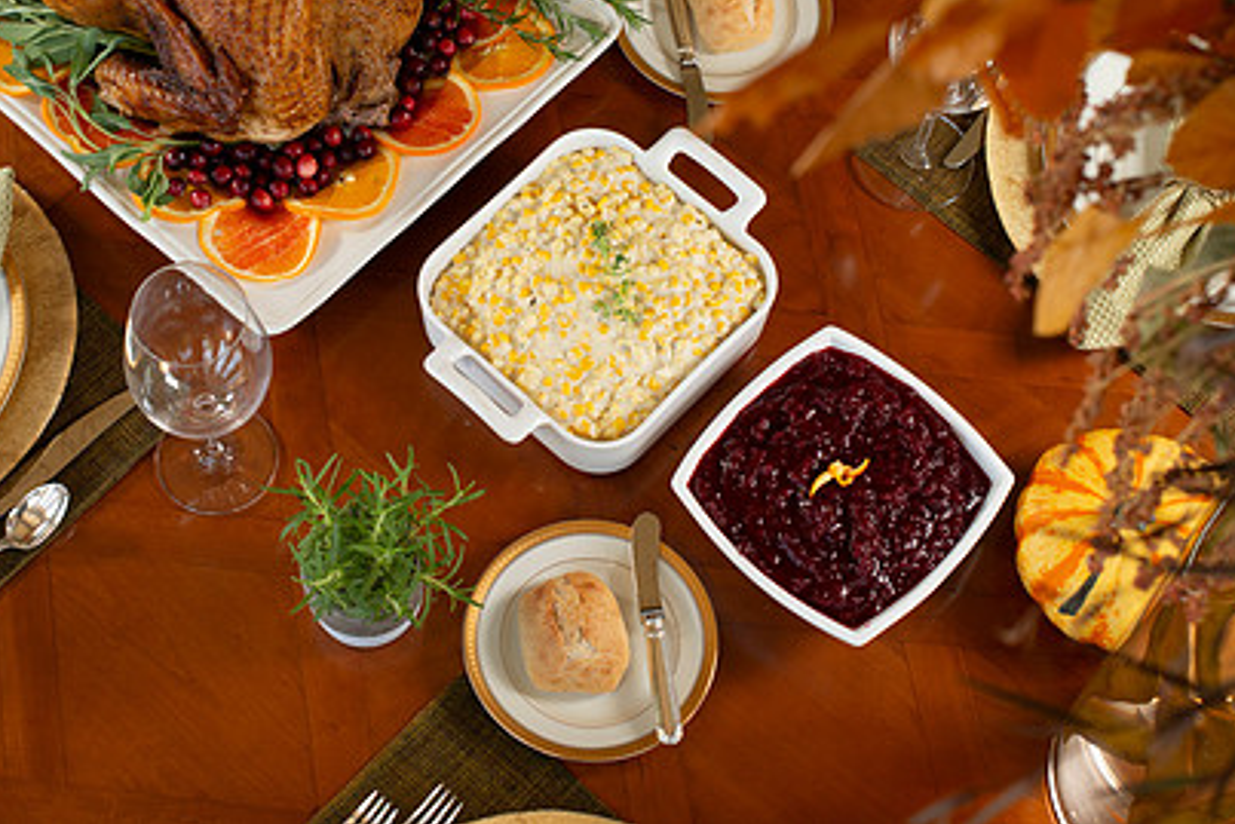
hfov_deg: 28.0
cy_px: 234
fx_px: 2471
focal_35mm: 72
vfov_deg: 18.8
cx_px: 475
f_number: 6.3
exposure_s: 1/60
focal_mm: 50
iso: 200
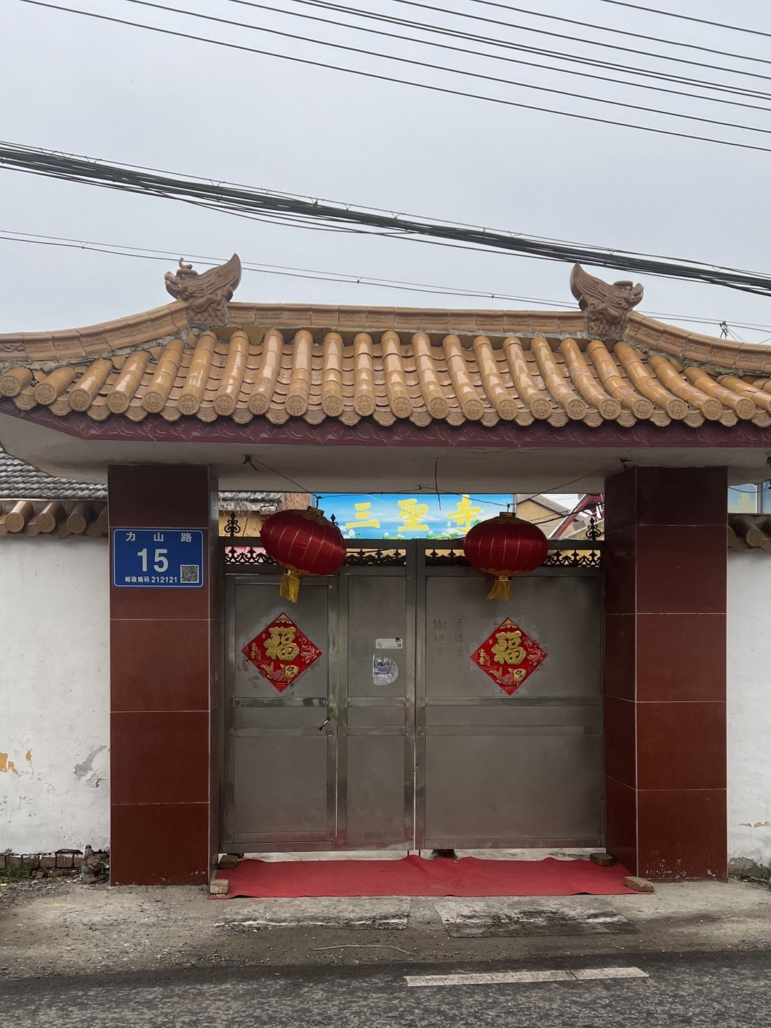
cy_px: 641
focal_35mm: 36
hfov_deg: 39.6
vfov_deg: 50.8
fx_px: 1069
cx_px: 422
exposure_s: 1/940
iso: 50
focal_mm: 5.7
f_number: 1.5
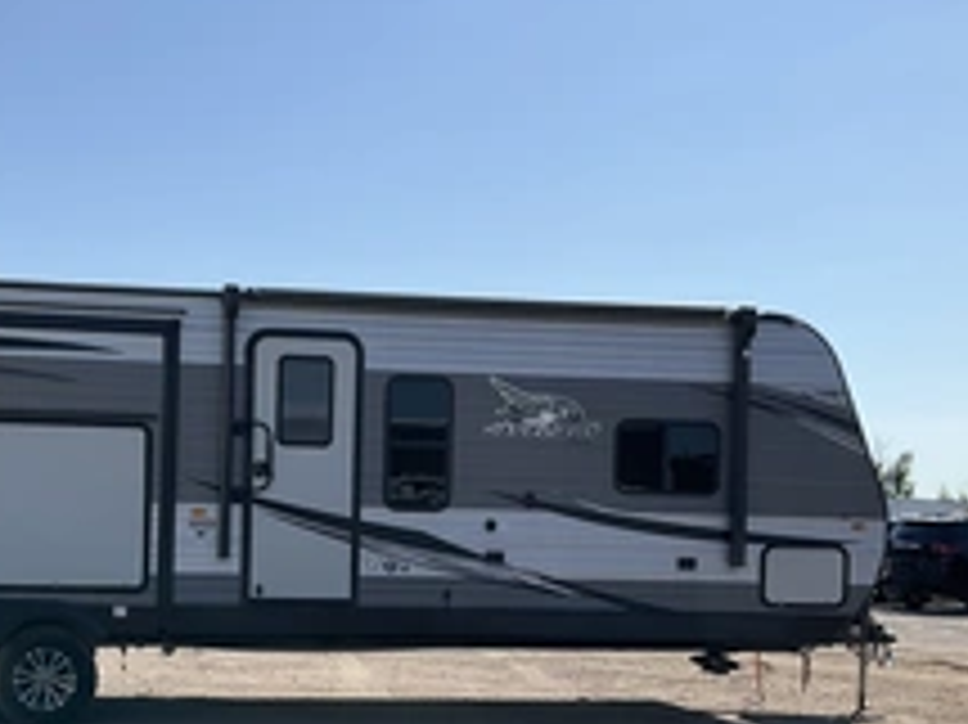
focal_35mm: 54
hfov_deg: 34.7
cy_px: 553
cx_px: 221
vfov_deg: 26.6
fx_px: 1509
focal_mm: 3
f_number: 1.8
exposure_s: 1/2667
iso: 25
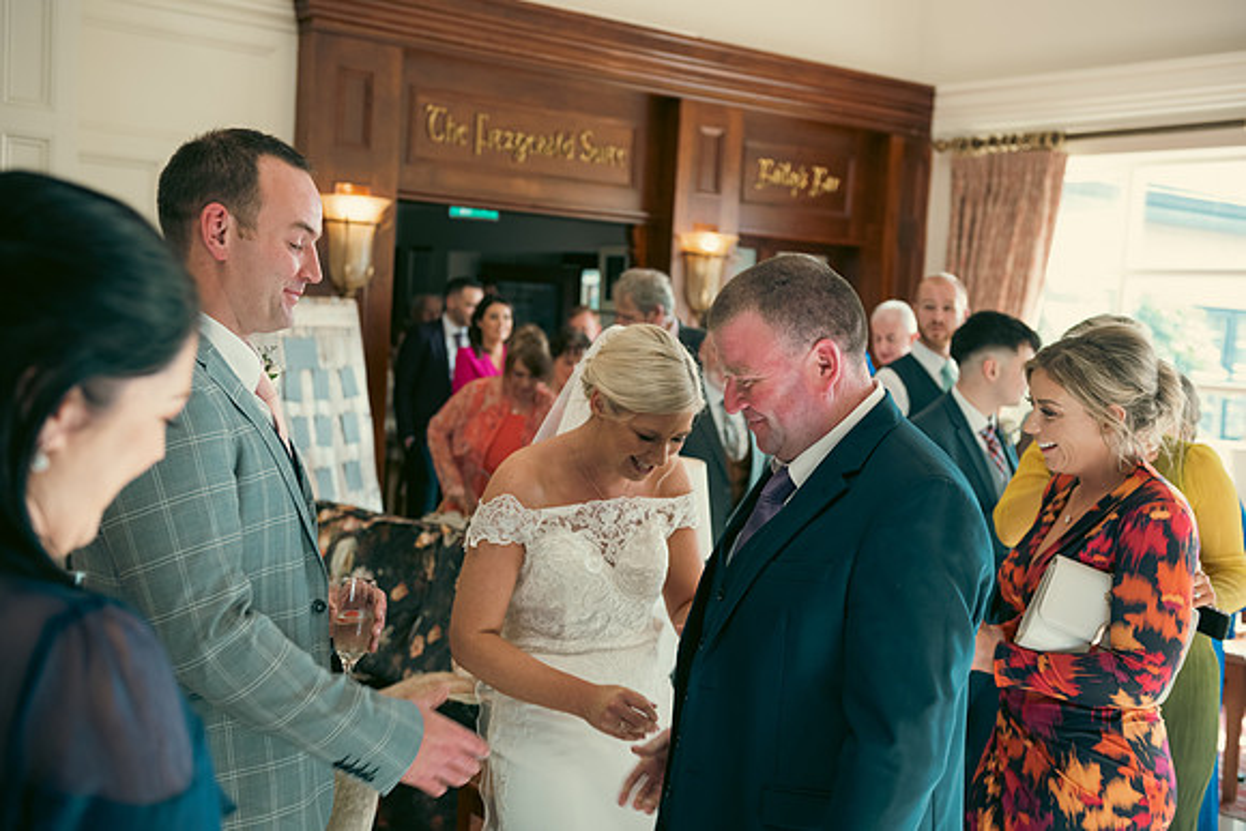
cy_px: 416
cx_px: 623
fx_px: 1523
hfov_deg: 44.5
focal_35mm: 44
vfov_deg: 30.5
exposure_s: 1/100
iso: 400
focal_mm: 44
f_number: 3.5
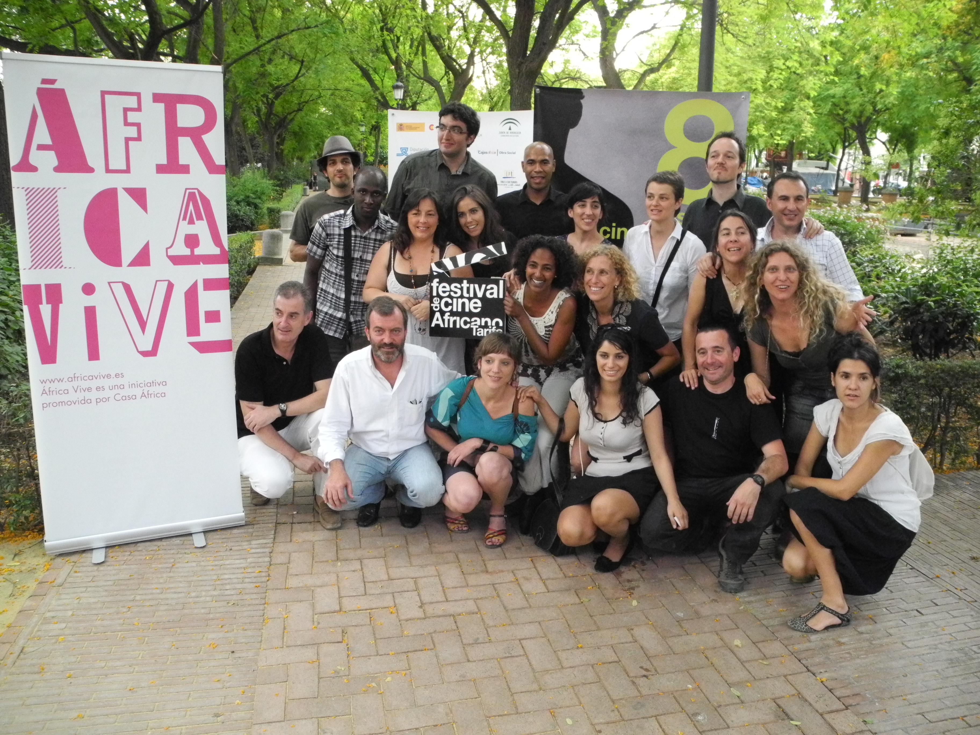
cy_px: 368
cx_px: 490
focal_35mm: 28
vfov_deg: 49.7
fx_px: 793
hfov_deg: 63.4
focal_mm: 6
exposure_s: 1/116
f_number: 2.8
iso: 800
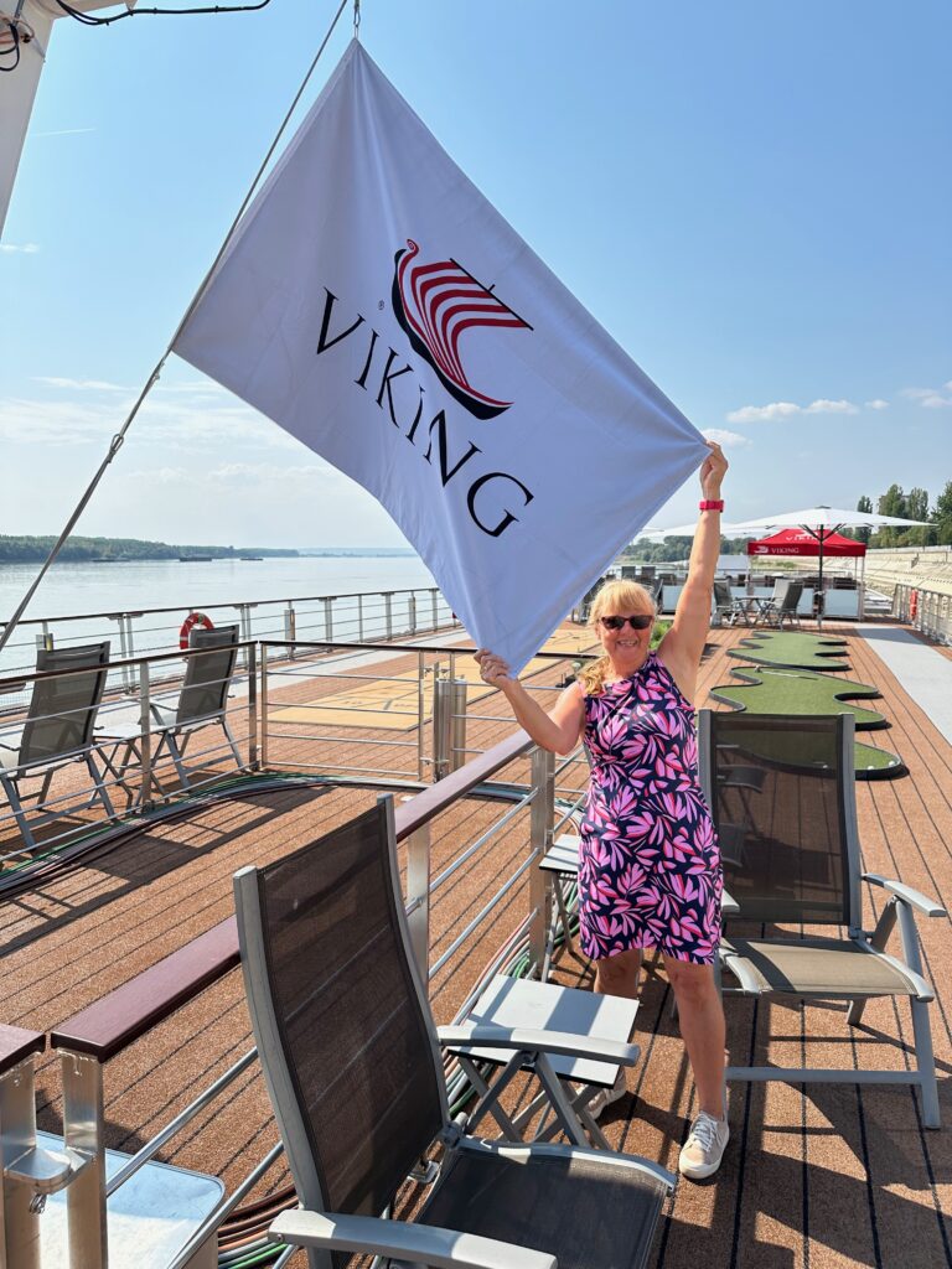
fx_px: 880
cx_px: 476
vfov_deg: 71.6
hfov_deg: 56.8
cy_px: 634
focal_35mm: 24
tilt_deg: -5.8
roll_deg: -0.1
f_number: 1.78
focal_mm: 6.86
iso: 80
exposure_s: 1/5848
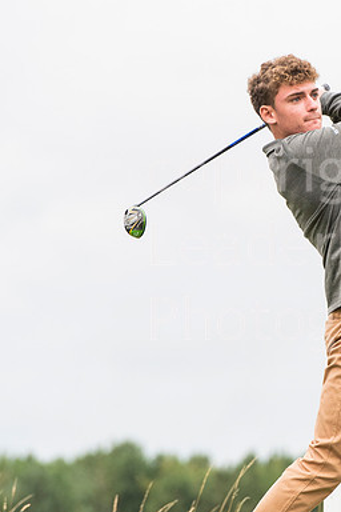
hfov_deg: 3.0
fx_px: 6436
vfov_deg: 4.6
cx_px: 322
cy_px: 257
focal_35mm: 453
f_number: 5.6
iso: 1000
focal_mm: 200
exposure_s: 1/1600
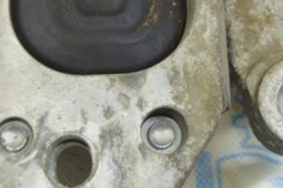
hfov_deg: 18.7
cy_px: -45
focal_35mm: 109
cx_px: 103
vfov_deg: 12.2
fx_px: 856
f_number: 4
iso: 400
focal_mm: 26
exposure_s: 1/40
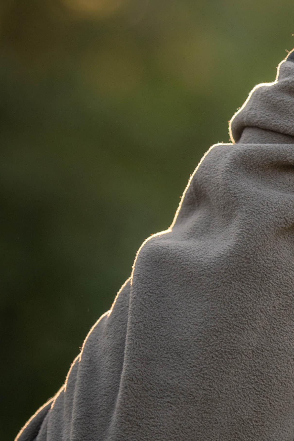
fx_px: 4594
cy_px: 278
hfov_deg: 3.6
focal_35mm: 375
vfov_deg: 5.5
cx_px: 471
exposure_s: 1/400
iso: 200
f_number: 3.2
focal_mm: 112
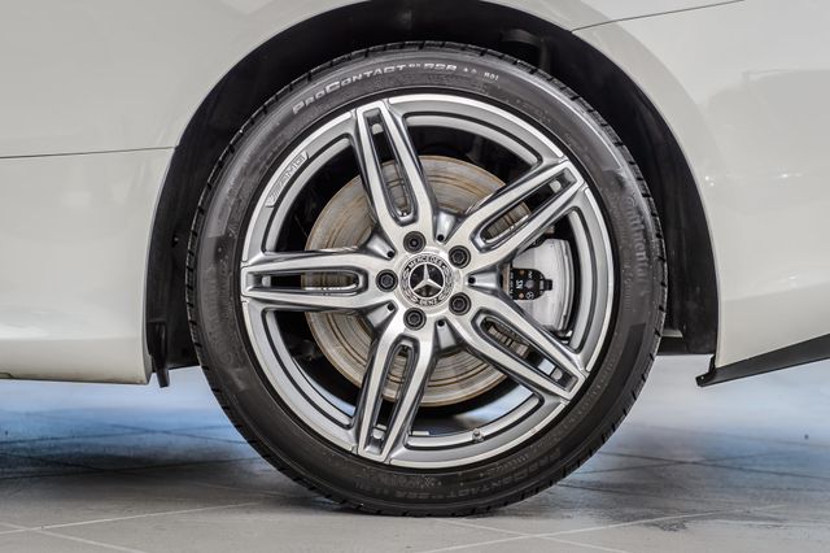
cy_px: 236
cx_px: 417
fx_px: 2122
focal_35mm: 92
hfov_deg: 22.1
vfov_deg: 14.8
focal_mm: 70
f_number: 4
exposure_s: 1/1250
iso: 400
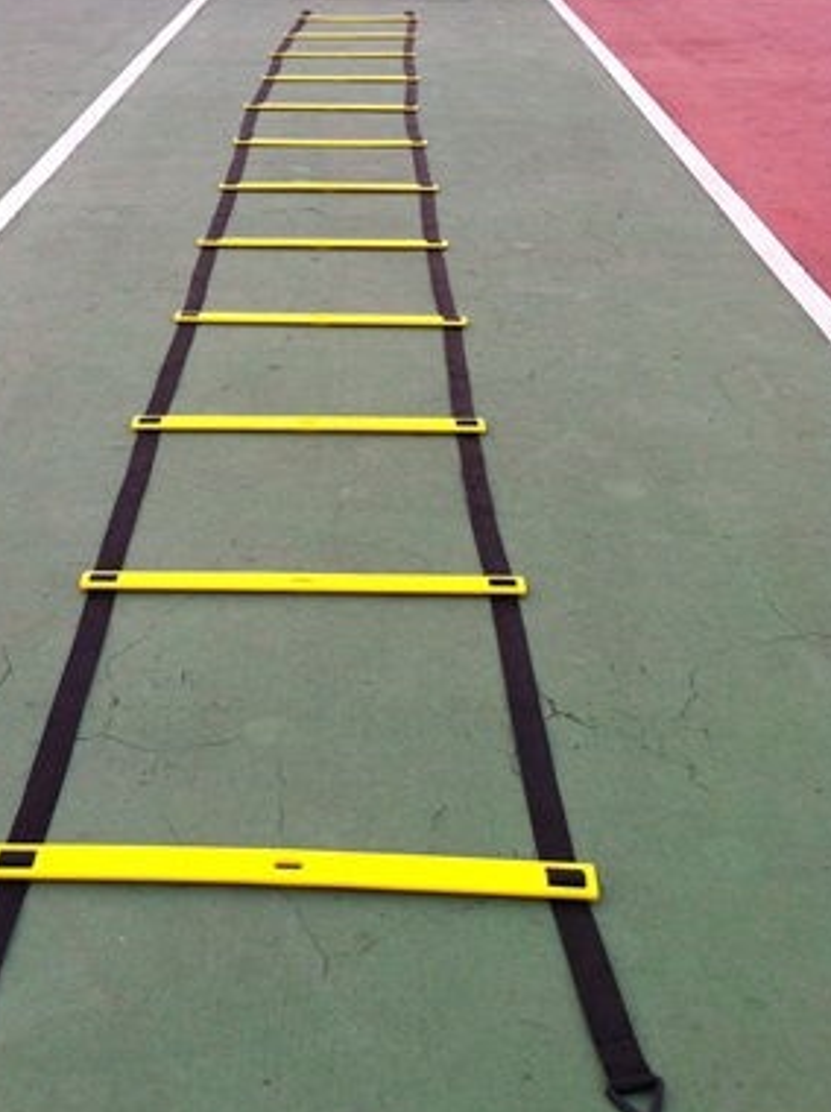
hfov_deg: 31.3
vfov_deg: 41.2
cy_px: 474
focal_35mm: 46
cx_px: 317
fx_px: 1476
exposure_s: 1/120
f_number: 2.8
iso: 80
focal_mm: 3.85
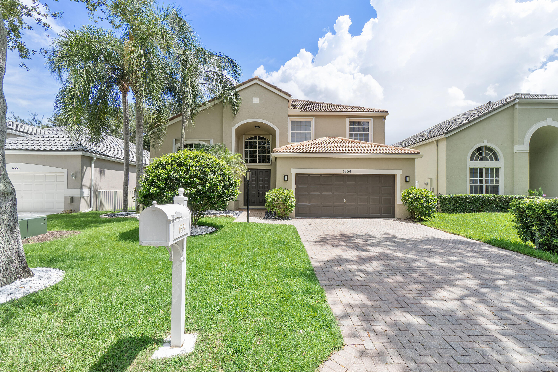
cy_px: 186
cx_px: 279
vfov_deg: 77.3
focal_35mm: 15
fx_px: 232
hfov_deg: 100.4
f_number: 11
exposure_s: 1/125
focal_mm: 10
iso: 100
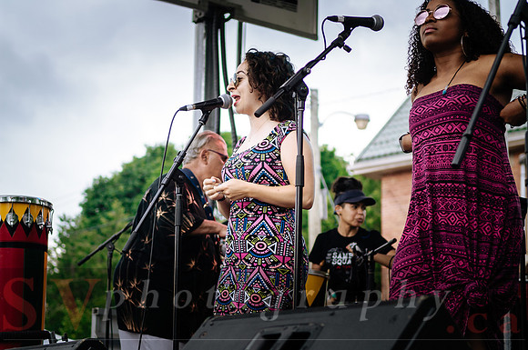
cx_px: 264
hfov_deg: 24.6
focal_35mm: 83
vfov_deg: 16.5
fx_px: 1208
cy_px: 175
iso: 100
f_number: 2.8
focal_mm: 55
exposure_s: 1/250
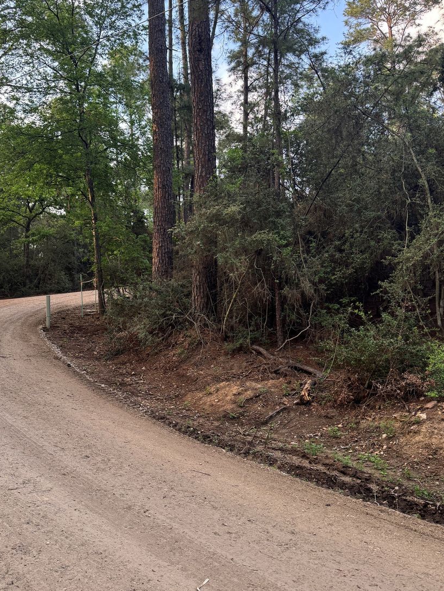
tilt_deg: +2.3
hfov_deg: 46.6
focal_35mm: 30
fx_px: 513
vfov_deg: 59.9
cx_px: 187
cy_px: 306
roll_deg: +2.0
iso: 100
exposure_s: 1/137
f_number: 1.78
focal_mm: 6.76
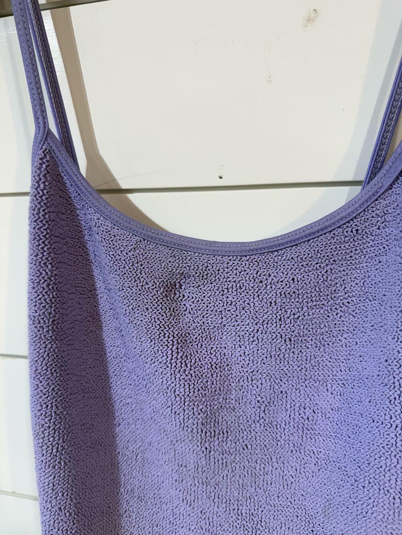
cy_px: 268
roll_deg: +1.2
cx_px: 201
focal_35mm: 24
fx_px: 372
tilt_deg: -7.9
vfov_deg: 71.6
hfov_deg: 56.8
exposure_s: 1/120
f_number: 1.78
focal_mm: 6.76
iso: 160
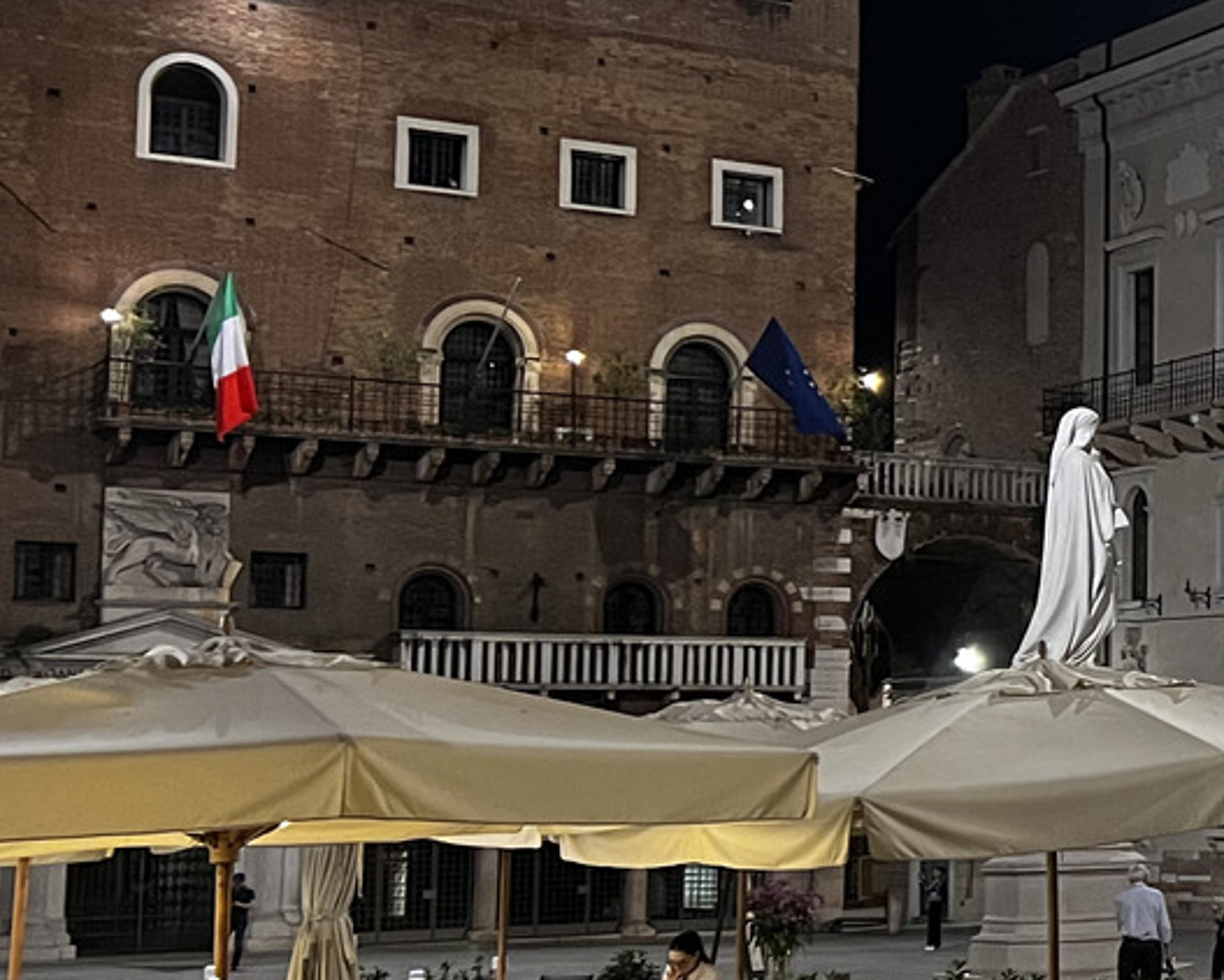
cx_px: 1761
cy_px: 502
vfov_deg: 19.9
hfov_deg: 21.4
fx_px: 2790
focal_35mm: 77
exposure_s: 1/33
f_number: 1.5
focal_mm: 5.7
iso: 640
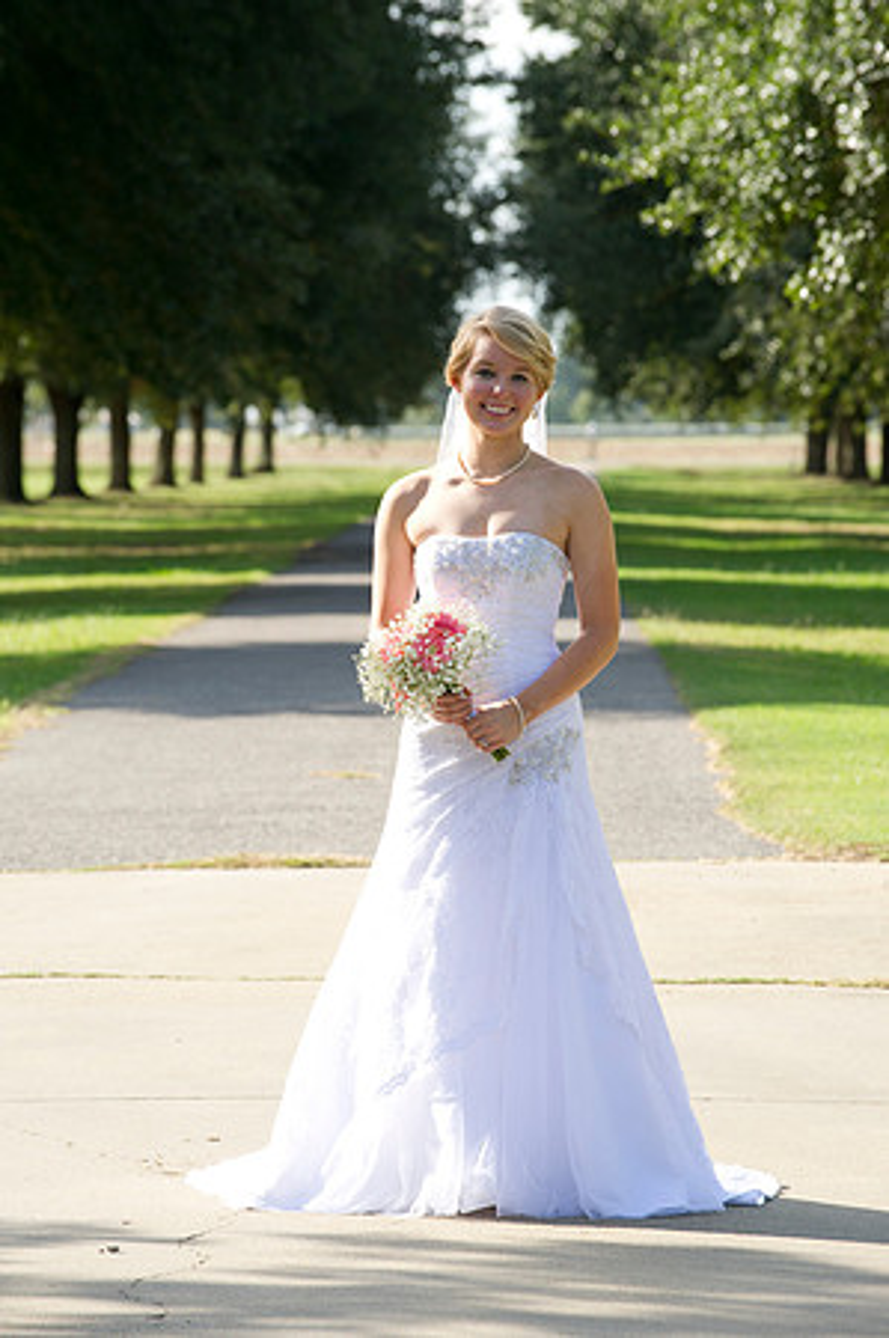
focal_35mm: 200
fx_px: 7425
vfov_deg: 10.3
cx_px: 444
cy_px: 669
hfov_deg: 6.9
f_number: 7.1
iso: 250
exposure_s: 1/250
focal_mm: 200
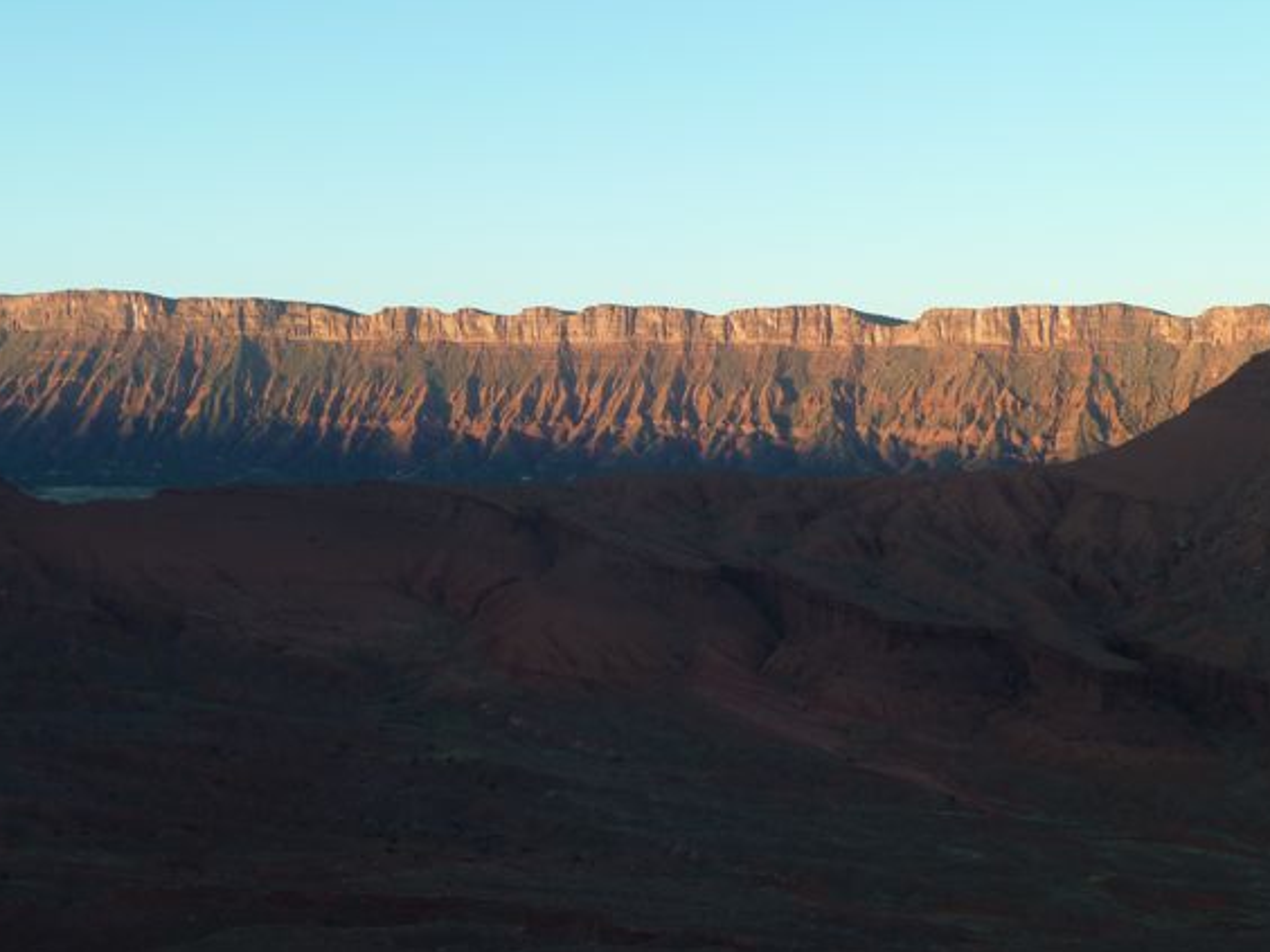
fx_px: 2165
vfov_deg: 24.8
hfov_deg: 32.7
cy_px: 531
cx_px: 649
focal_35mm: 59
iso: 80
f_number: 3.8
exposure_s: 1/125
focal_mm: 8.5
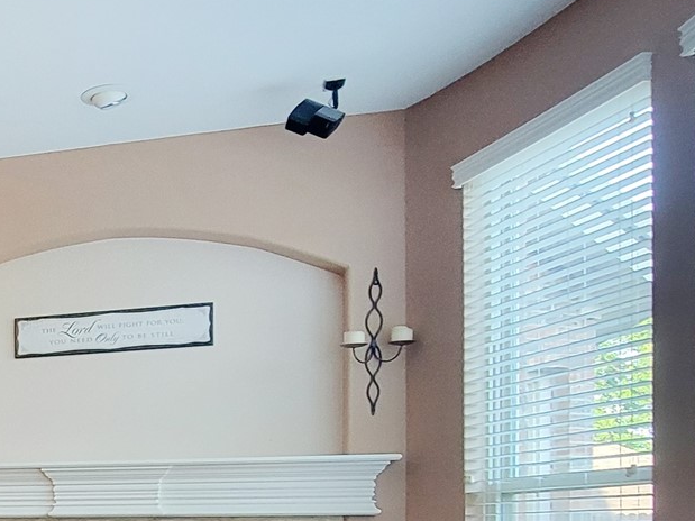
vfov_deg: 29.3
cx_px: -48
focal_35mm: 43
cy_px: 612
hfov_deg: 37.5
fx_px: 863
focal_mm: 2.2
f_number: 2.2
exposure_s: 1/60
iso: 320
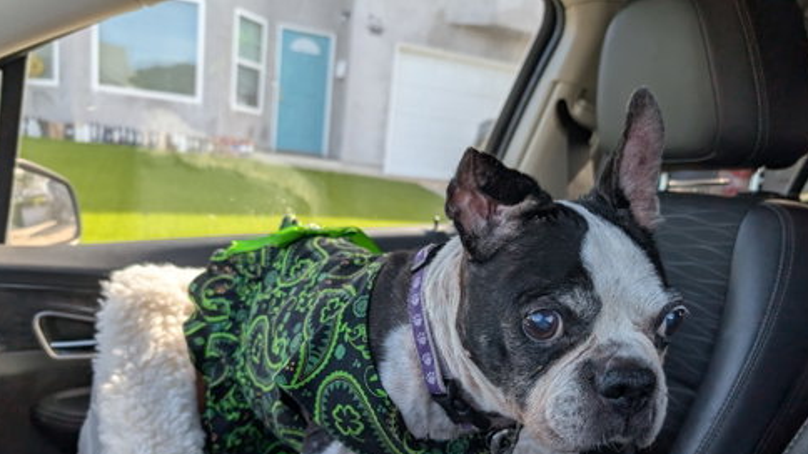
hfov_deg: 69.9
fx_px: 578
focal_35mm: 27
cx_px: 407
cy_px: 312
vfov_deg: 42.1
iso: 27
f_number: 1.68
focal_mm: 6.9
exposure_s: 1/243
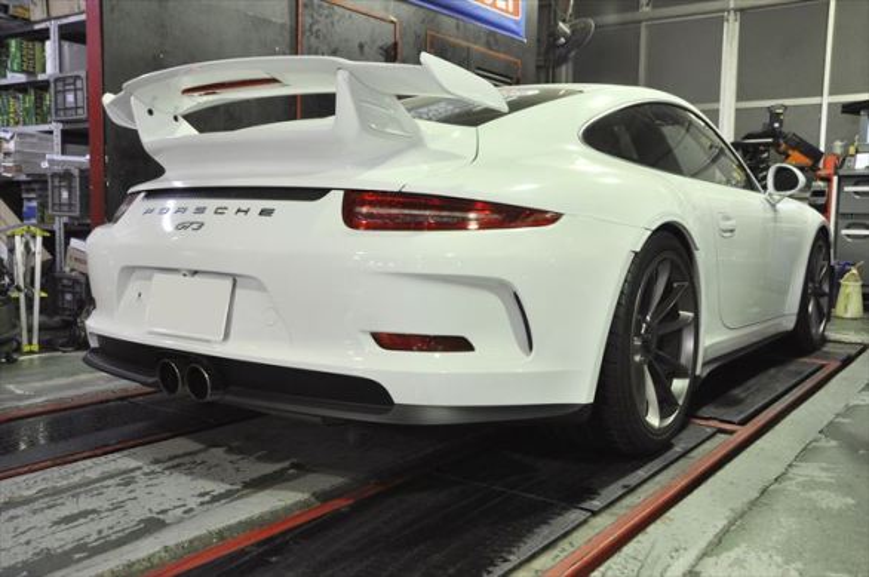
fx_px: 868
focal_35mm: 36
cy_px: 288
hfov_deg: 53.2
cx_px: 434
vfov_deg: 36.8
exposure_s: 1/30
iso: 560
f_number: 5.6
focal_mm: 24
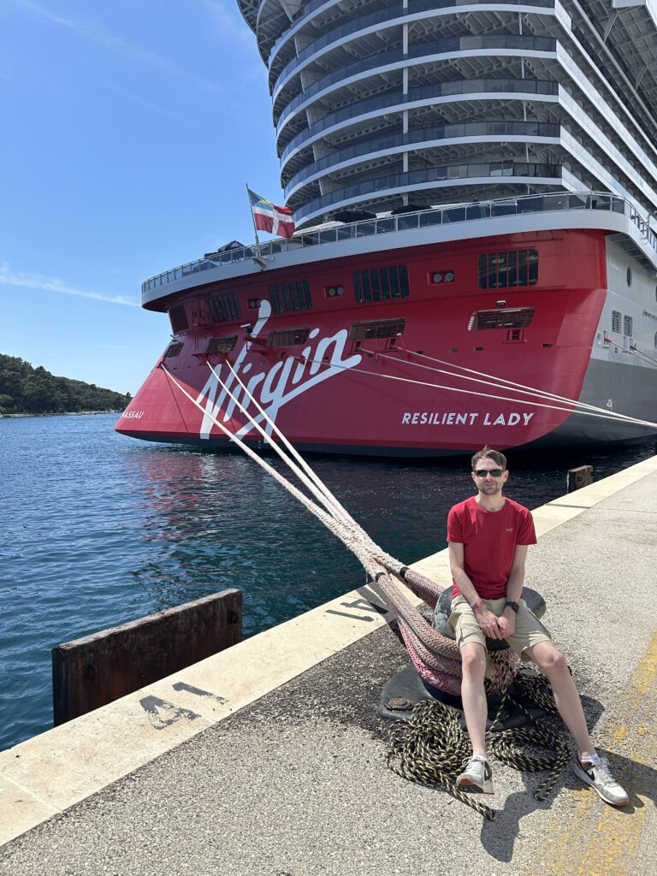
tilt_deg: -2.0
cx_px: 328
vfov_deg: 71.6
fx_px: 607
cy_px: 438
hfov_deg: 56.8
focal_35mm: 24
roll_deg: +0.6
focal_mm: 6.86
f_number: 1.78
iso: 80
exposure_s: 1/5525
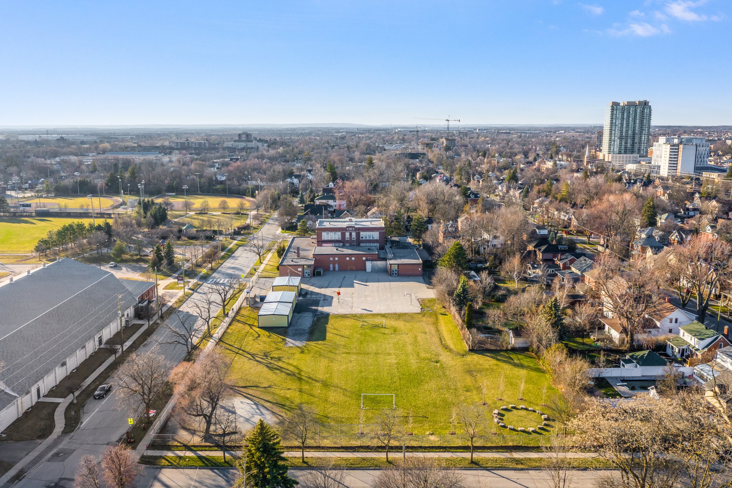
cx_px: 366
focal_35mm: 28
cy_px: 244
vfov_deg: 46.4
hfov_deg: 65.5
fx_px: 569
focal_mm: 10.26
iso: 100
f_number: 5.6
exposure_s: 1/400
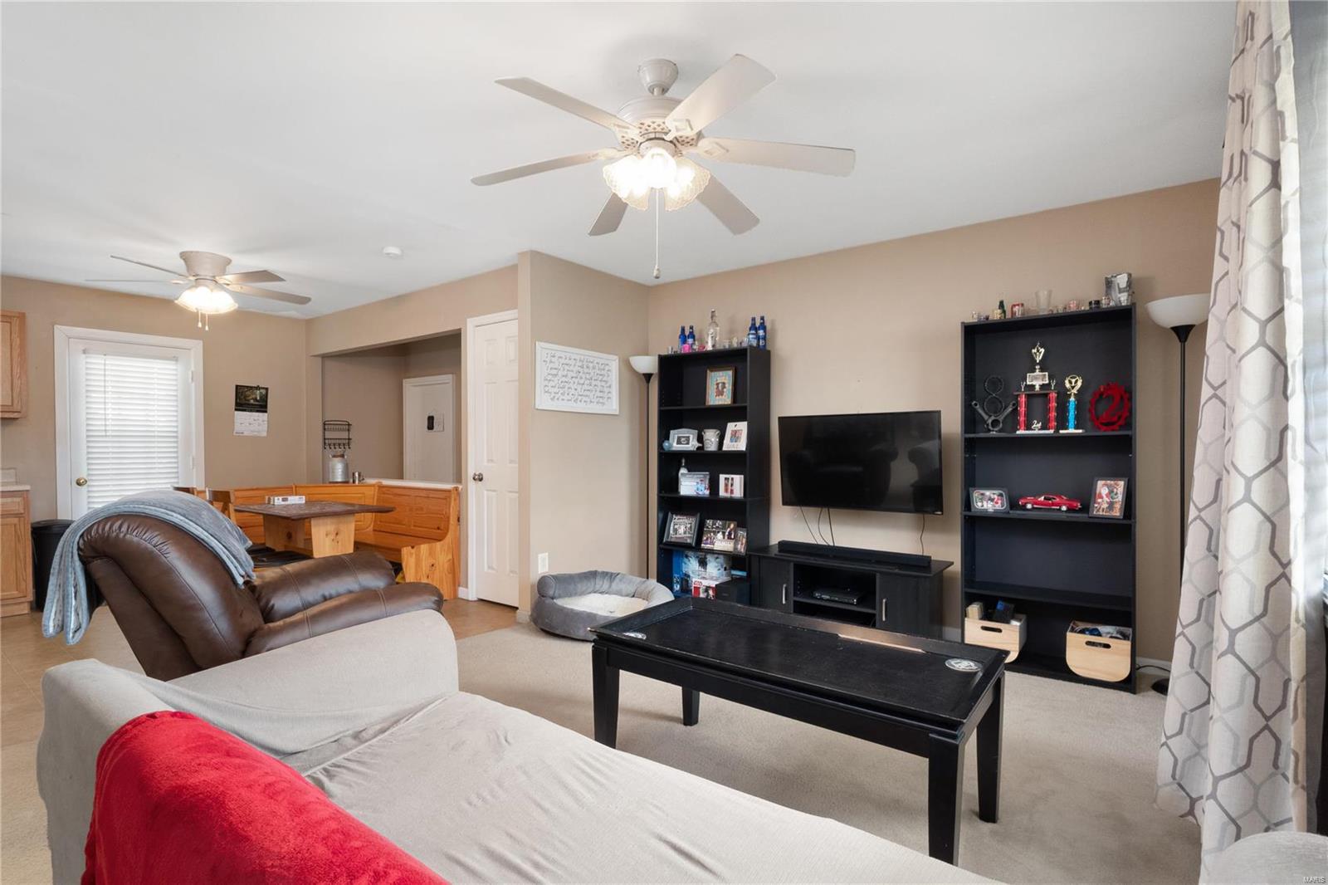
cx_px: 664
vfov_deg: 73.7
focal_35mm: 16
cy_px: 442
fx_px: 590
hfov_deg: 96.7
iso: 640
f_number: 10
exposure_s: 1/2
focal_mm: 8
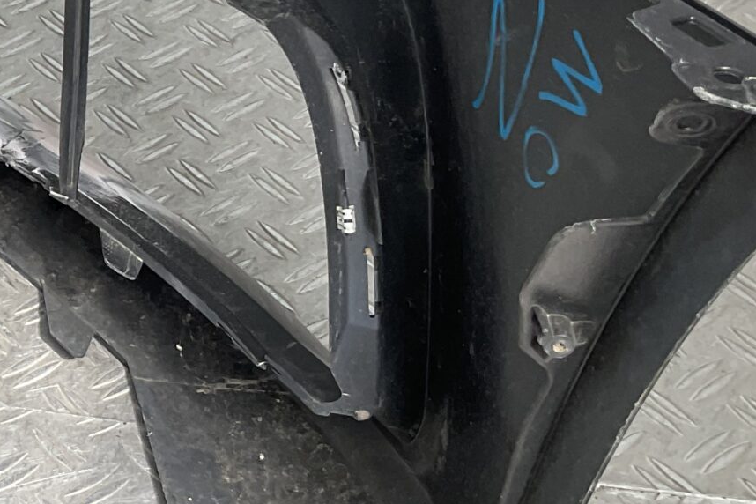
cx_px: -257
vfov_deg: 15.0
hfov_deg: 20.4
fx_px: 1890
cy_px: 26
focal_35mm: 90
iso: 16
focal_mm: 3
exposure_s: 1/242
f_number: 1.8
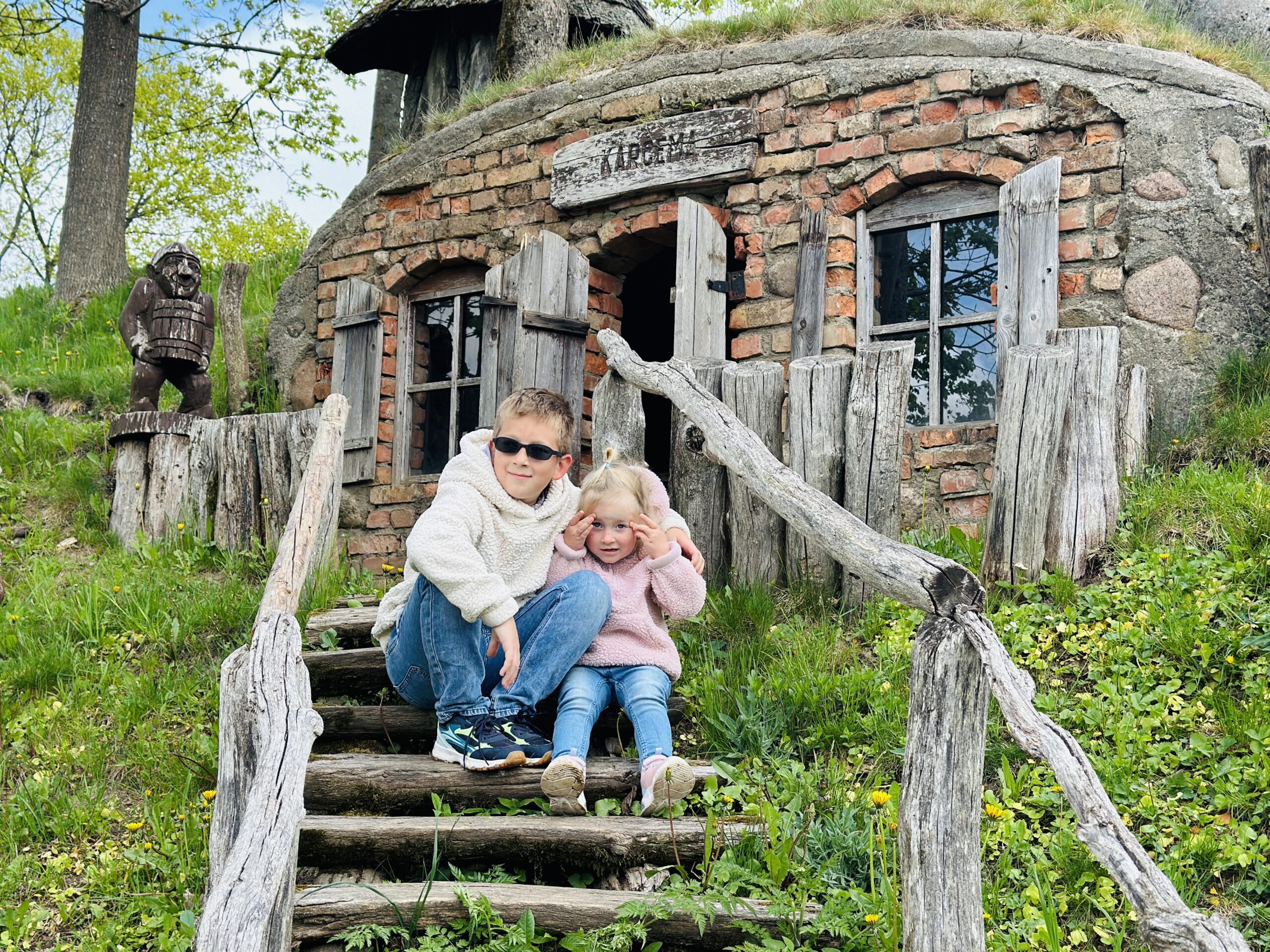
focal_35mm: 48
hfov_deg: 39.7
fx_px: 1761
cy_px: 476
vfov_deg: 30.3
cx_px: 635
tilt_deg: +9.3
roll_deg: -1.1
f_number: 1.78
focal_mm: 6.86
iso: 80
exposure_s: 1/1667
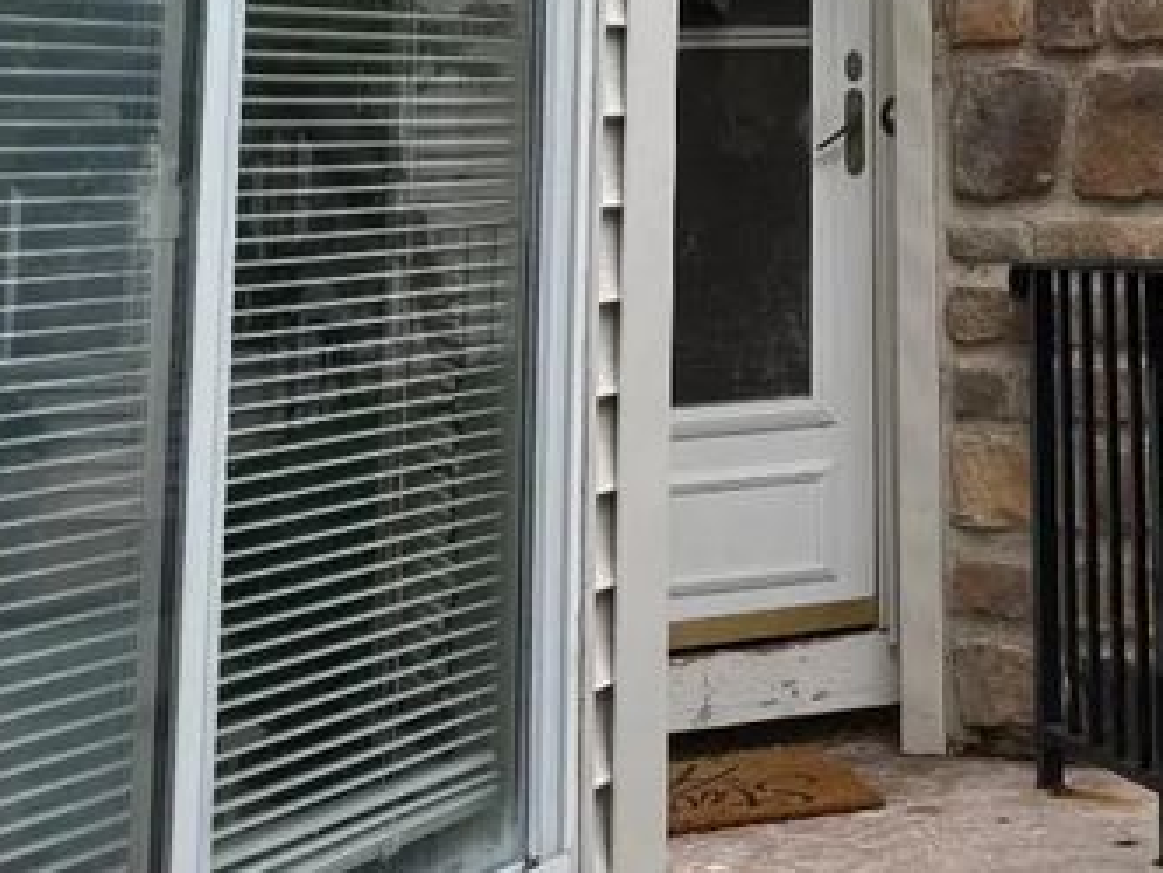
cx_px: 1188
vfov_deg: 18.1
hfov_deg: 25.0
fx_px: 2486
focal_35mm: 74
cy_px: -361
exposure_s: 1/494
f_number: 1.78
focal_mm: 6.76
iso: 80
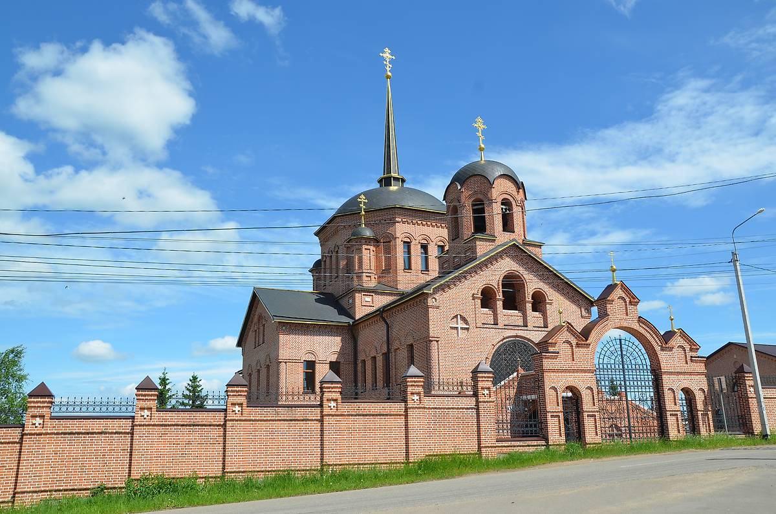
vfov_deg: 41.5
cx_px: 388
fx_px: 678
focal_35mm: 32
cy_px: 257
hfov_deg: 59.6
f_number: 9
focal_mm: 21
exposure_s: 1/320
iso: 100
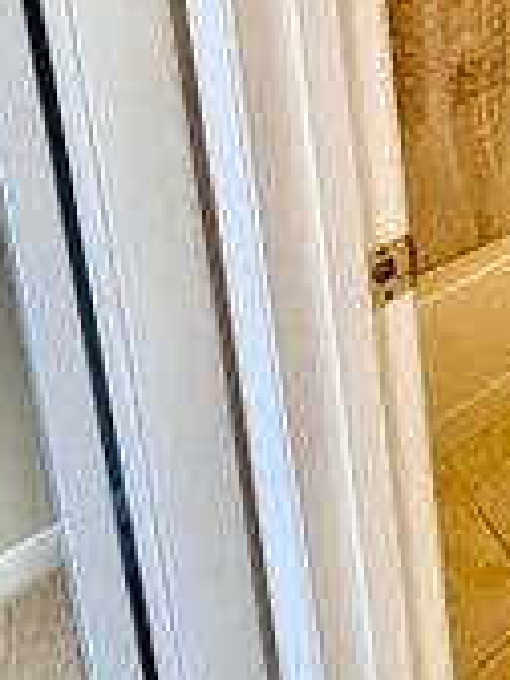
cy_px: -146
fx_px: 786
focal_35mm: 40
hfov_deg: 27.6
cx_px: 716
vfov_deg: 35.9
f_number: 2.2
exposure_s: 1/60
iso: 250
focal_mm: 2.22
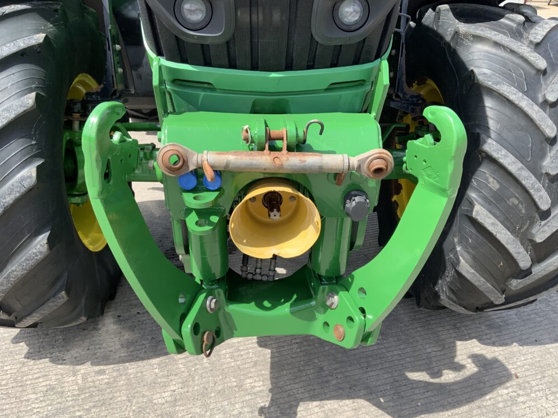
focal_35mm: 30
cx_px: 286
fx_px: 483
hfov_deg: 60.0
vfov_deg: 46.8
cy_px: 215
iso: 16
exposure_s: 1/683
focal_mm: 3
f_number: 1.8
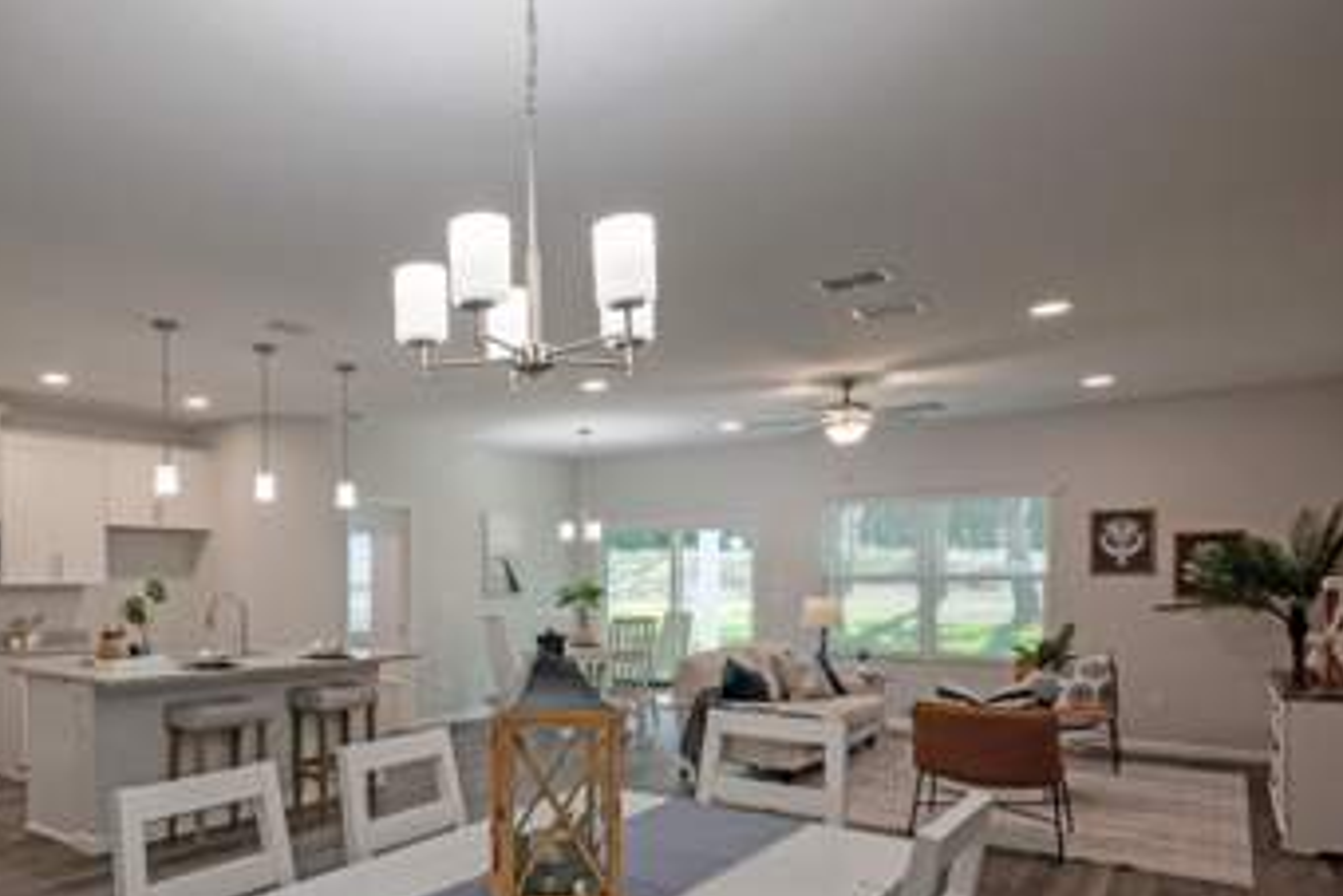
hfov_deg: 70.8
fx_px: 896
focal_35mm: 24
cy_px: 624
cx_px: 411
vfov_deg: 51.8
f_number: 8
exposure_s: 1/125
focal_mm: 17
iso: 125
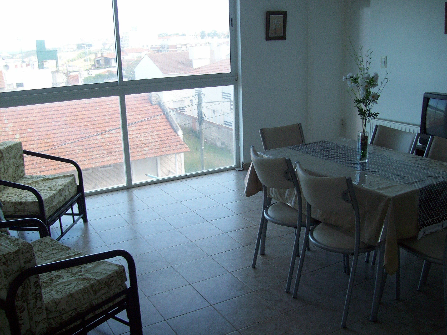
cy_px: 168
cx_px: 224
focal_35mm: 36
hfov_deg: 51.4
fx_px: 465
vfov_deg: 39.7
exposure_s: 1/150
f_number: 2.7
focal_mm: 6
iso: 80
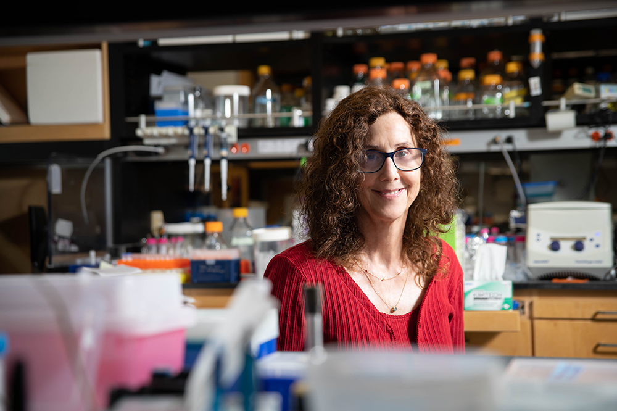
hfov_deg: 31.0
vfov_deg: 20.9
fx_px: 1114
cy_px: 206
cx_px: 308
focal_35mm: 65
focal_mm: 65
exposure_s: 1/125
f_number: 4
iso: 200
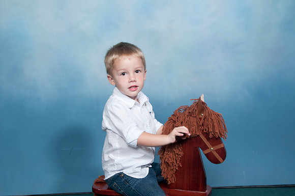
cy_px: 98
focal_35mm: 48
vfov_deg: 28.0
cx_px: 148
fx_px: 393
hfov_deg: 41.2
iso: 100
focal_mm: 32
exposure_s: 1/60
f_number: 7.1
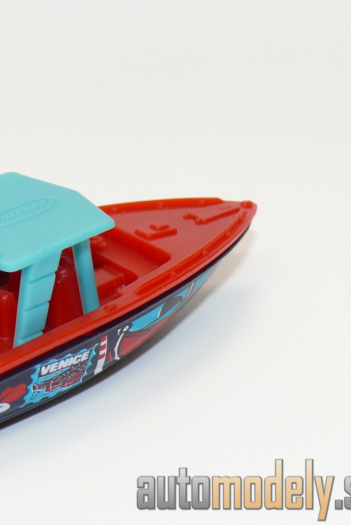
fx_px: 2105
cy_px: 262
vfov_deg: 14.2
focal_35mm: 144
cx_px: 35
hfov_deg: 9.5
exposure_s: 1/30
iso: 100
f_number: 4
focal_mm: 13.6
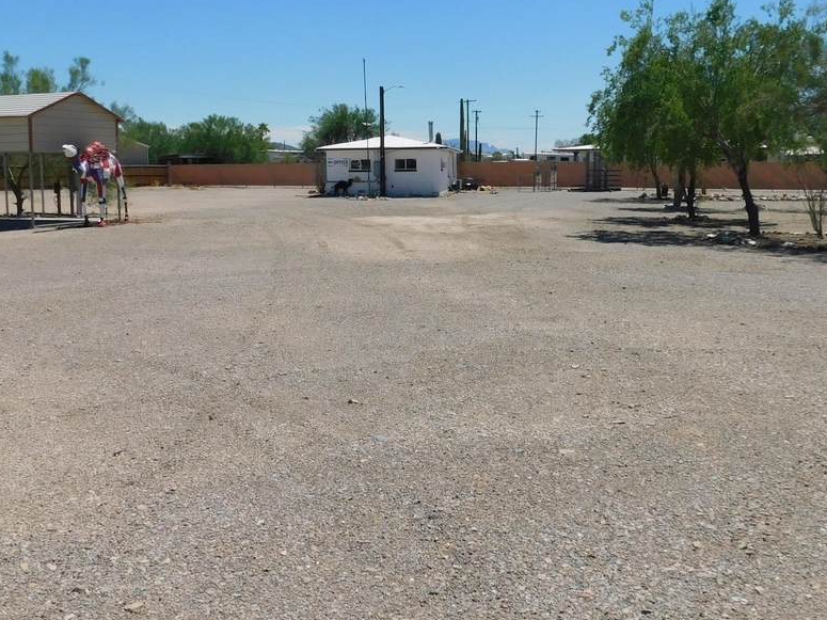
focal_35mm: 38
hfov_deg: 49.0
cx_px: 422
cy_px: 276
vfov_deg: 37.7
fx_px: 908
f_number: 6
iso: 125
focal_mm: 4
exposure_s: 1/800
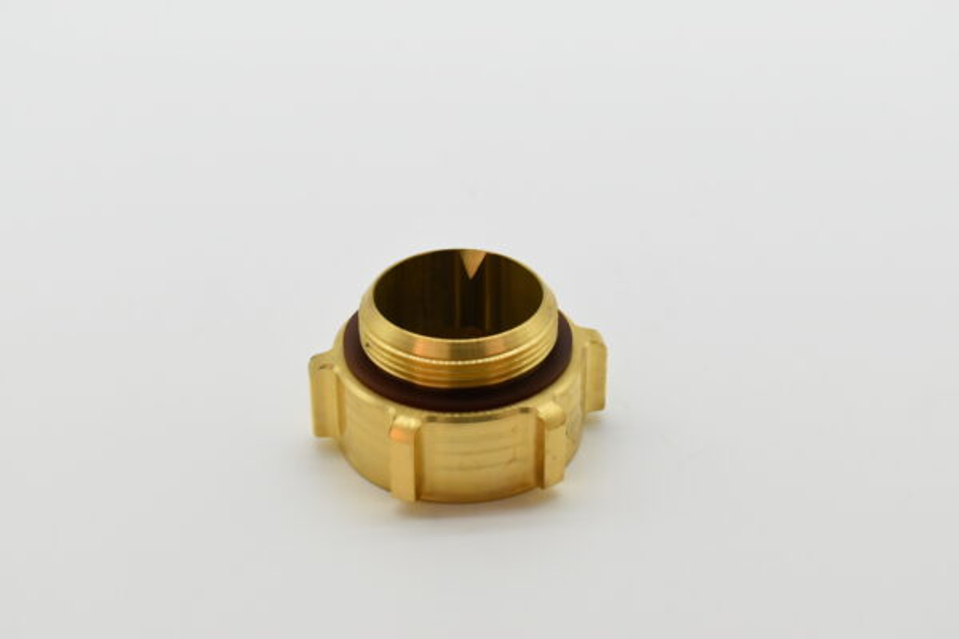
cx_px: 480
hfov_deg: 28.1
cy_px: 320
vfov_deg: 18.9
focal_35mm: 72
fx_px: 1918
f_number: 8
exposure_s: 1/1600
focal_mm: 48
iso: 1600
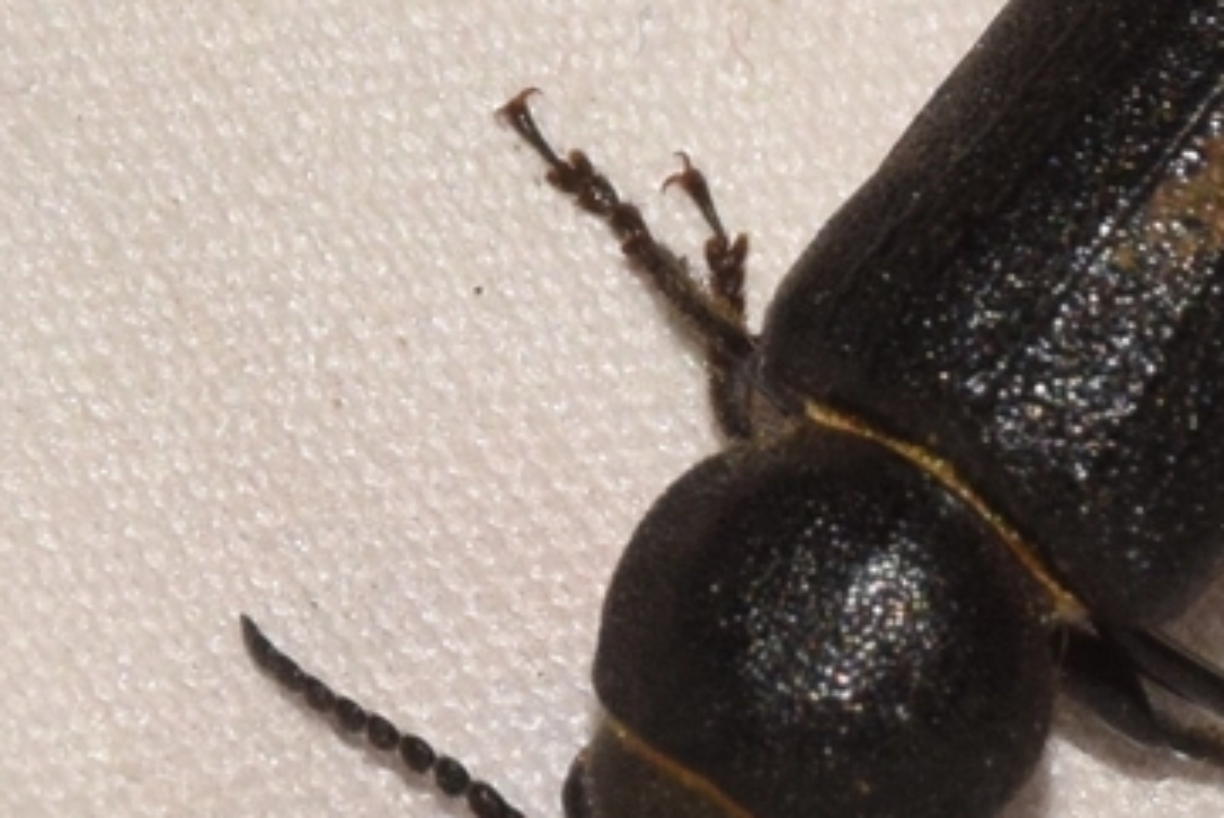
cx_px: 1004
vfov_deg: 3.7
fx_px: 12624
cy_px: 402
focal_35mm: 371
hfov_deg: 5.5
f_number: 14
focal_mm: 140
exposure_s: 1/200
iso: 500
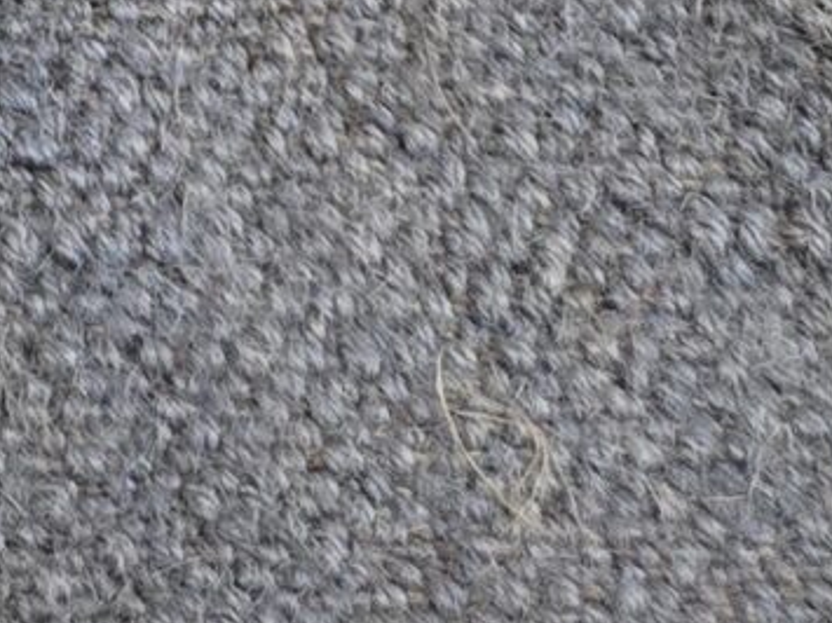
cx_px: -1352
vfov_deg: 7.9
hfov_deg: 10.0
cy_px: -1101
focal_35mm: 166
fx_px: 3988
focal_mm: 5.4
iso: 1000
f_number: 1.8
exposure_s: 1/100
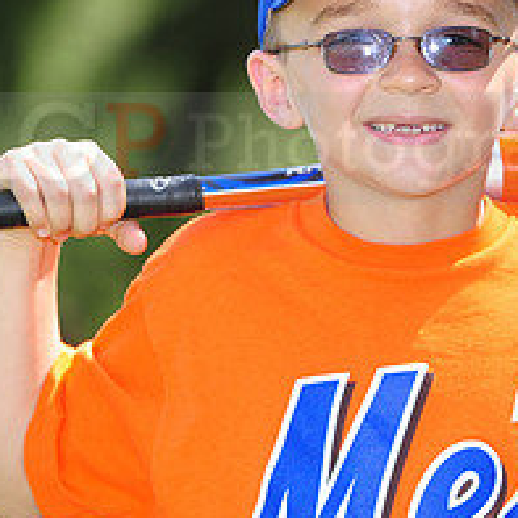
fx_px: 6992
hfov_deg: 4.2
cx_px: 368
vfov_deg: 4.2
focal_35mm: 413
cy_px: 126
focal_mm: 165
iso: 200
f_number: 4.5
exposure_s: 1/500
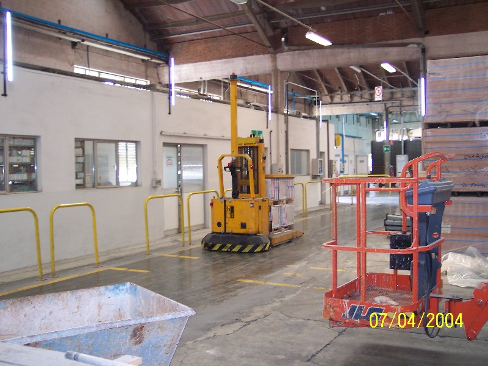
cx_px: 244
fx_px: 536
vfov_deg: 37.7
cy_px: 183
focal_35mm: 38
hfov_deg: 49.0
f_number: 2.8
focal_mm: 8
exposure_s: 1/30
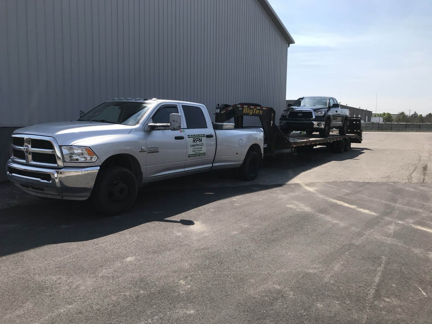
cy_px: 162
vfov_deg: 49.7
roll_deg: -0.8
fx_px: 349
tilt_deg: -5.2
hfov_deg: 63.4
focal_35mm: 28
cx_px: 216
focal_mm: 3.99
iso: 20
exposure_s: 1/2179
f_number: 1.8
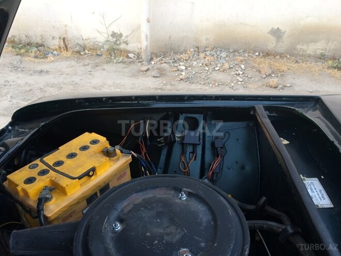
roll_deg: -2.5
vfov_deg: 48.2
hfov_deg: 61.7
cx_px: 170
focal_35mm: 29
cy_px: 128
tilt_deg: -33.1
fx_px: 286
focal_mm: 4.15
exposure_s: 1/33
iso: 40
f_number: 2.2
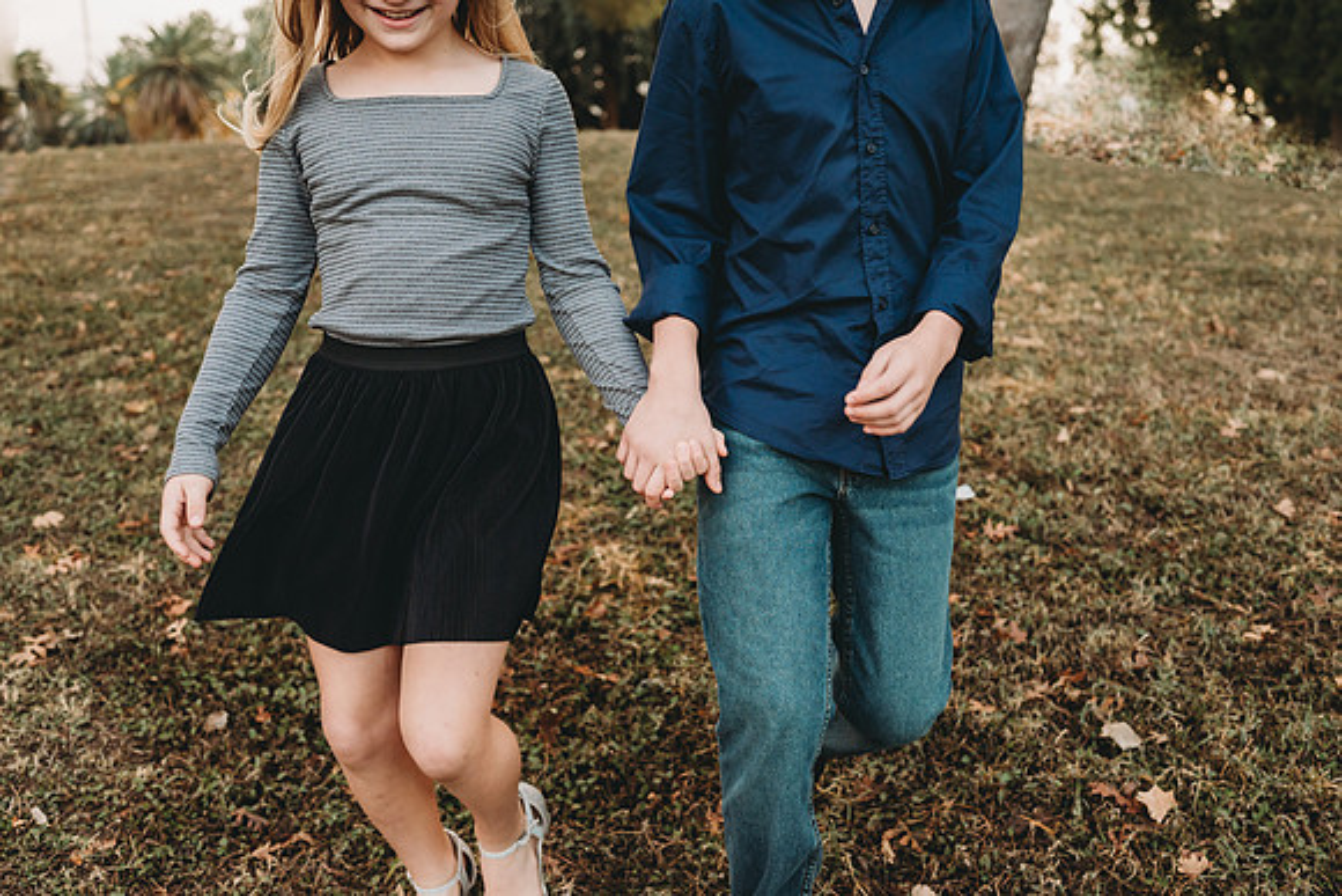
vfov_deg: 37.9
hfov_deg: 54.4
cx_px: 671
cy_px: 448
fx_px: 1305
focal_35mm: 35
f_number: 3.2
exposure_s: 1/800
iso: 1000
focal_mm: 35
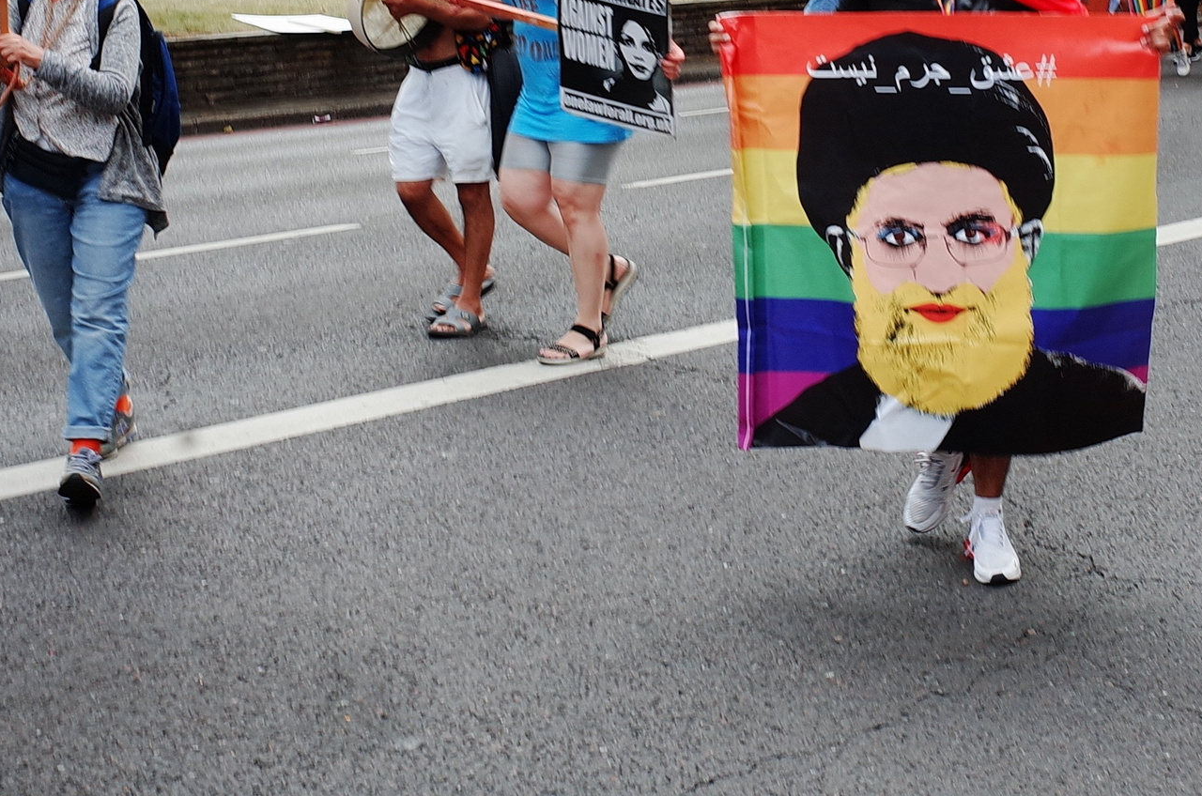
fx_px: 2333
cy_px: 1
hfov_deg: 28.8
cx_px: 764
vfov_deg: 18.9
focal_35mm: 70
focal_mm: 18.3
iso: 125
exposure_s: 1/100
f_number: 5
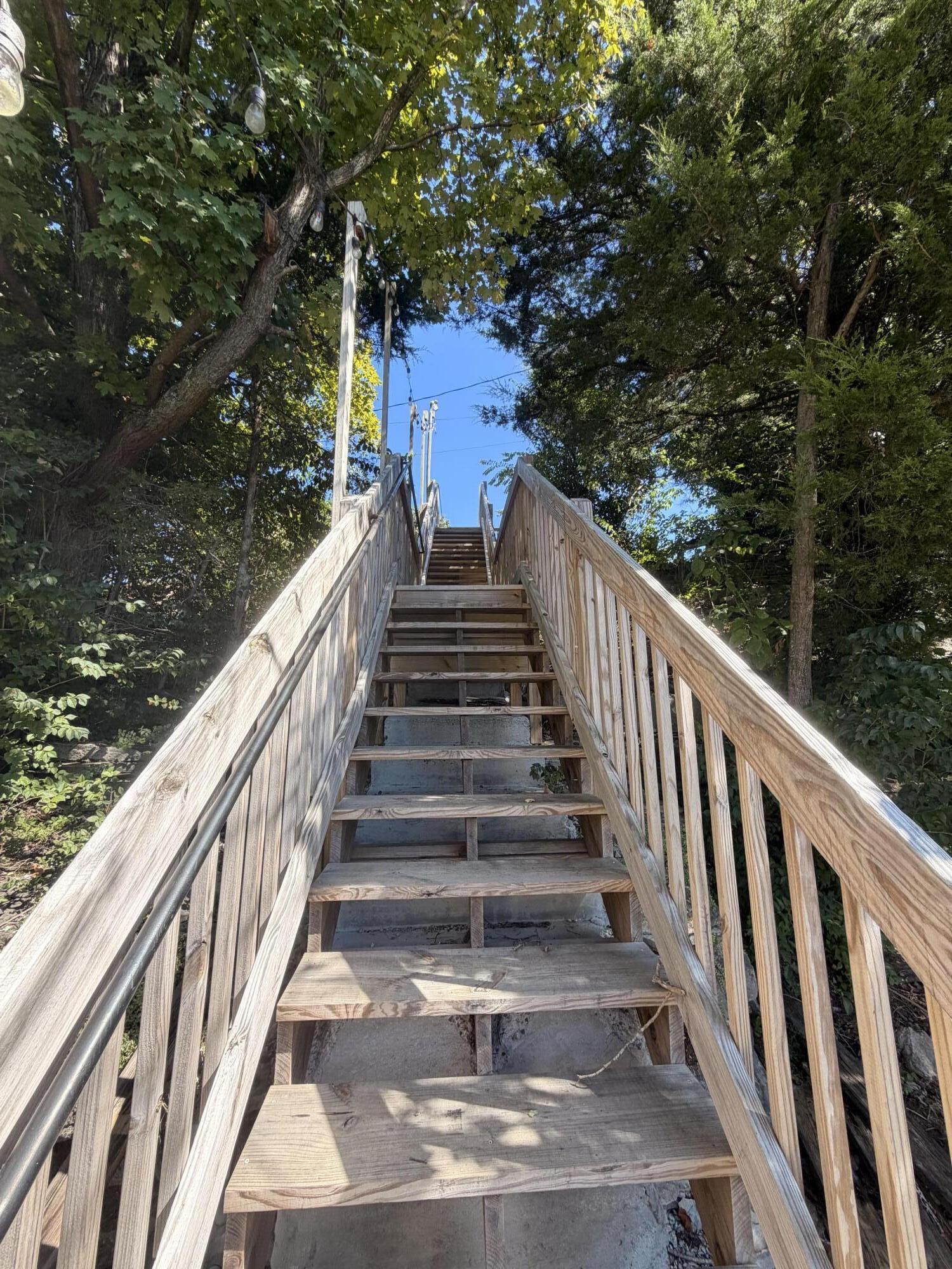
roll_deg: +0.7
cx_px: 476
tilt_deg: +9.7
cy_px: 634
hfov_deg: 85.7
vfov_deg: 102.1
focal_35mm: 14
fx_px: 513
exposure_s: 1/468
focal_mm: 2.22
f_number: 2.2
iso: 64
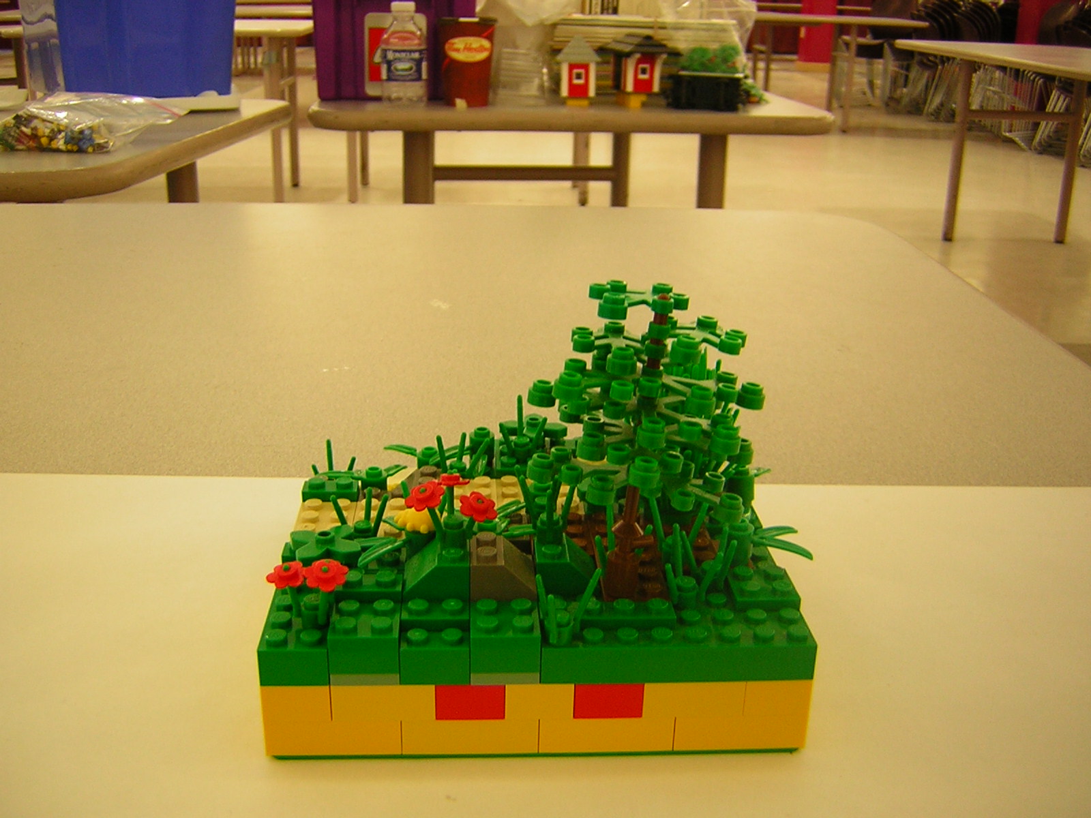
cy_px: 409
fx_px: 1135
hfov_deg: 51.4
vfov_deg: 39.7
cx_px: 546
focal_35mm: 36
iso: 50
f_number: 2.6
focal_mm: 4.7
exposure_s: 1/6.1
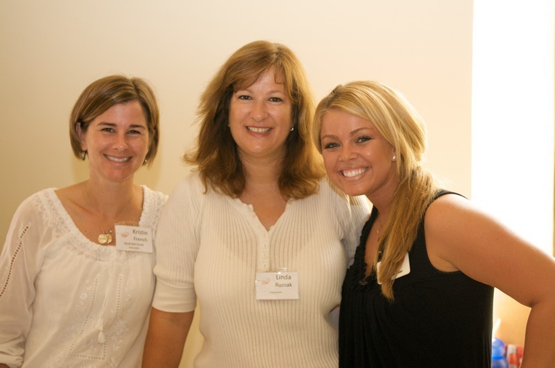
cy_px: 184
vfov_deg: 20.1
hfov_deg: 29.9
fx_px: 1039
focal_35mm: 68
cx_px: 278
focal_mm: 45
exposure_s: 1/160
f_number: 2.8
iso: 640
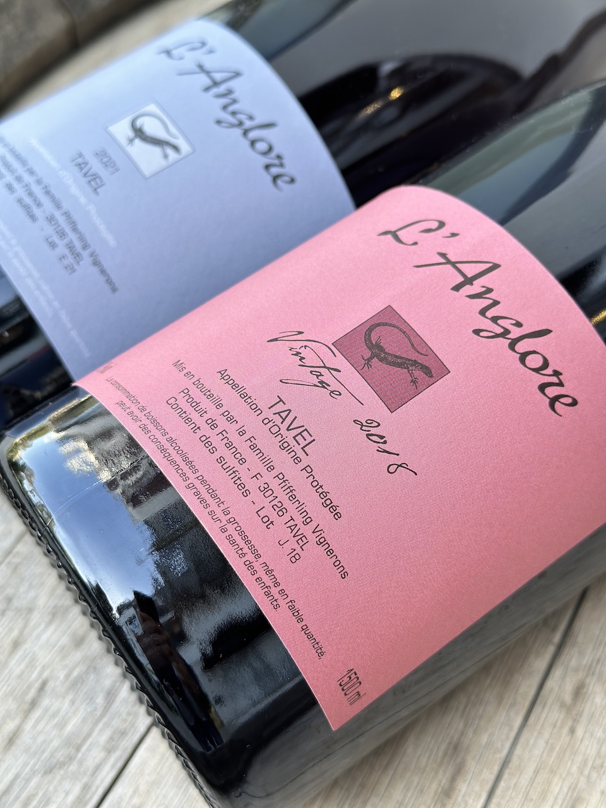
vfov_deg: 39.7
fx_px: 1120
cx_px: 303
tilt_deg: -46.8
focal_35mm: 48
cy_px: 404
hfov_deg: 30.3
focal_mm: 6.86
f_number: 1.78
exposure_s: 1/251
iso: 80
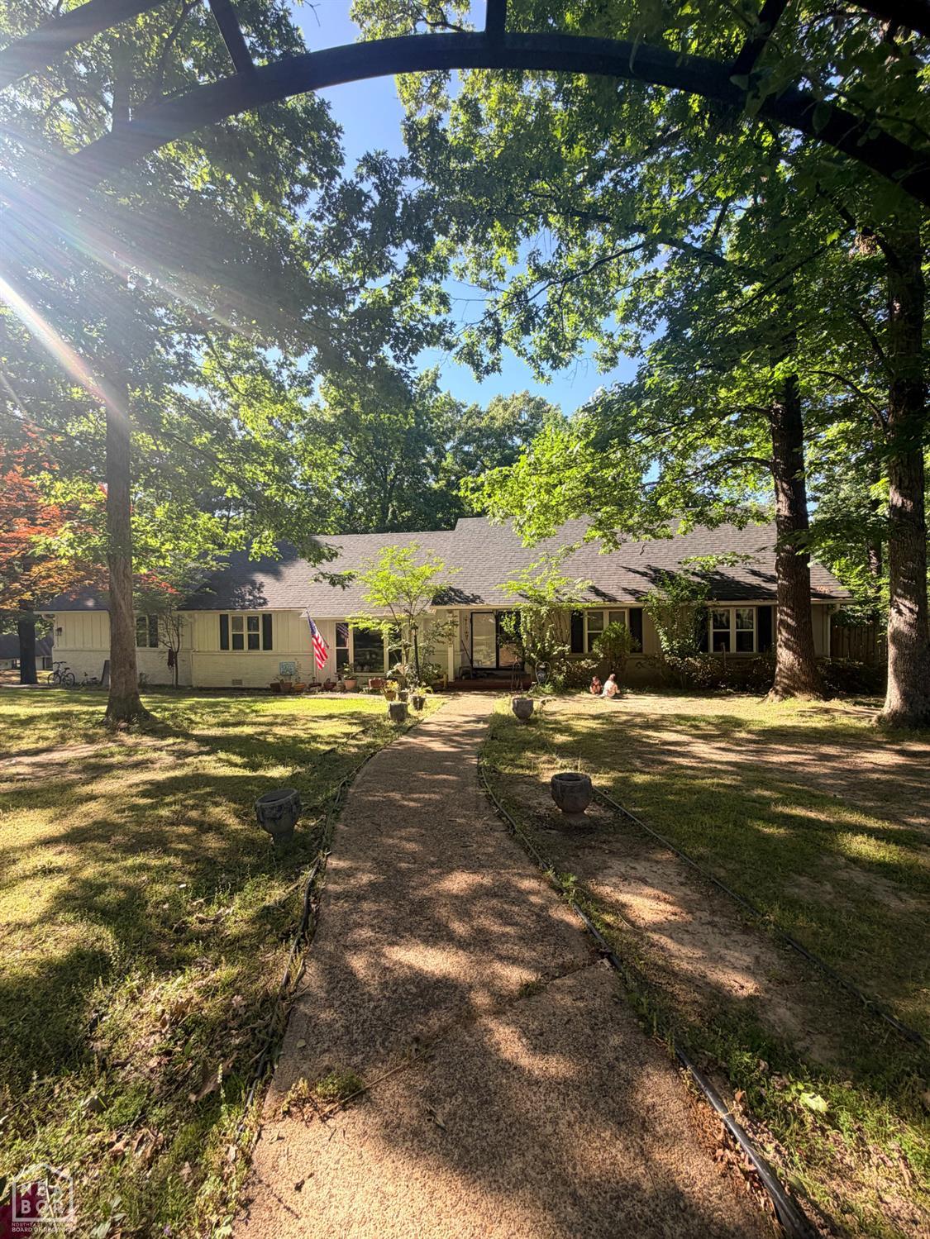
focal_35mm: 14
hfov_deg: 85.7
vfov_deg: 102.0
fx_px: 501
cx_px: 465
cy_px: 620
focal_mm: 2.22
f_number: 2.2
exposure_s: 1/260
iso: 50
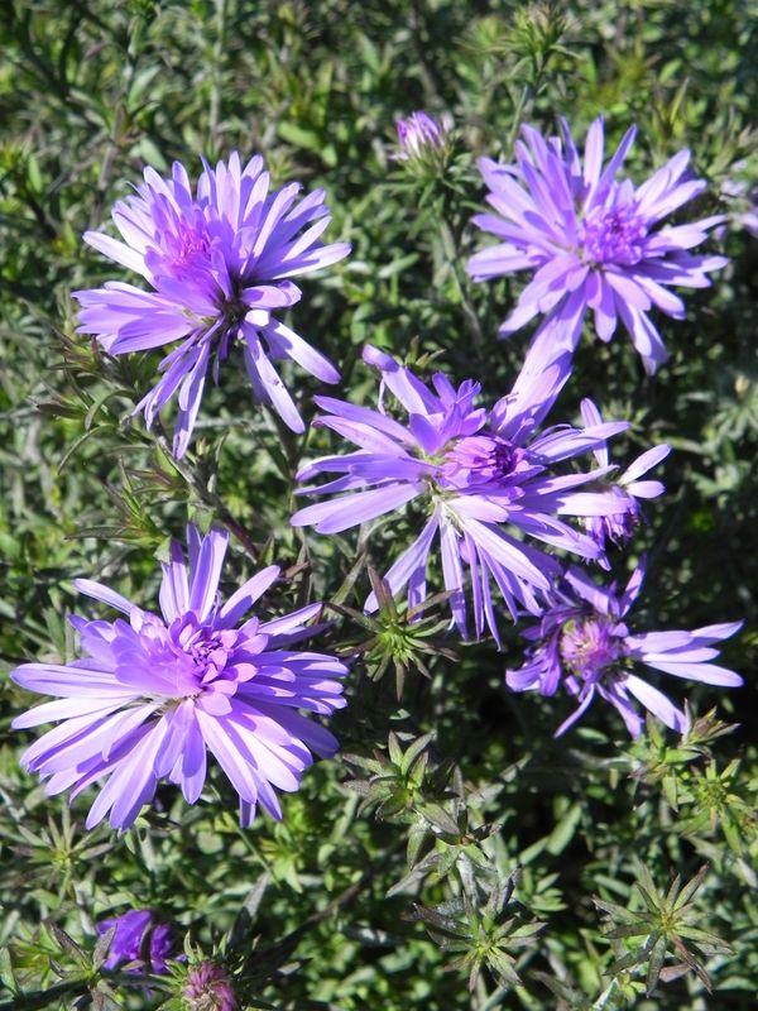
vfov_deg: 45.8
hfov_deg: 35.1
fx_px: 1197
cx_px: 379
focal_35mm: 41
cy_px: 506
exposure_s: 1/1000
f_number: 4
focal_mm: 7.3
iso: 160
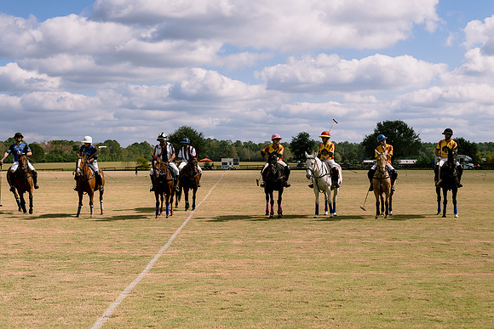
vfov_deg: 25.1
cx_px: 265
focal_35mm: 54
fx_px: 741
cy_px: 164
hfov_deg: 36.9
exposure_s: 1/8000
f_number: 4.5
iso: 200
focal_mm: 50
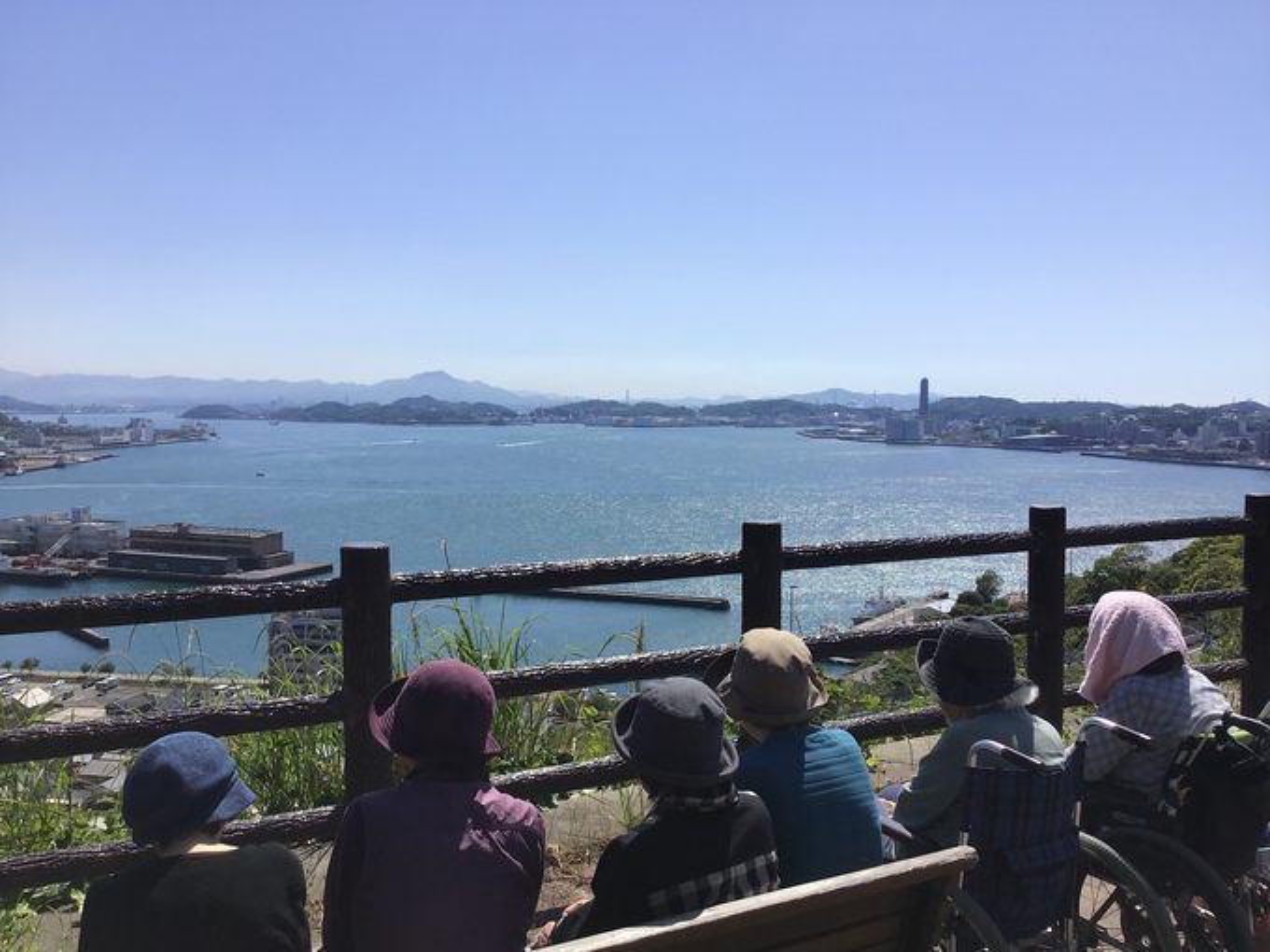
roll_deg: +0.1
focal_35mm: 31
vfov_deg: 45.4
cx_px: 635
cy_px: 476
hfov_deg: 58.4
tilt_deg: -4.3
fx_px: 1137
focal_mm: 3.3
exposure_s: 1/2262
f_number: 2.4
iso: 25
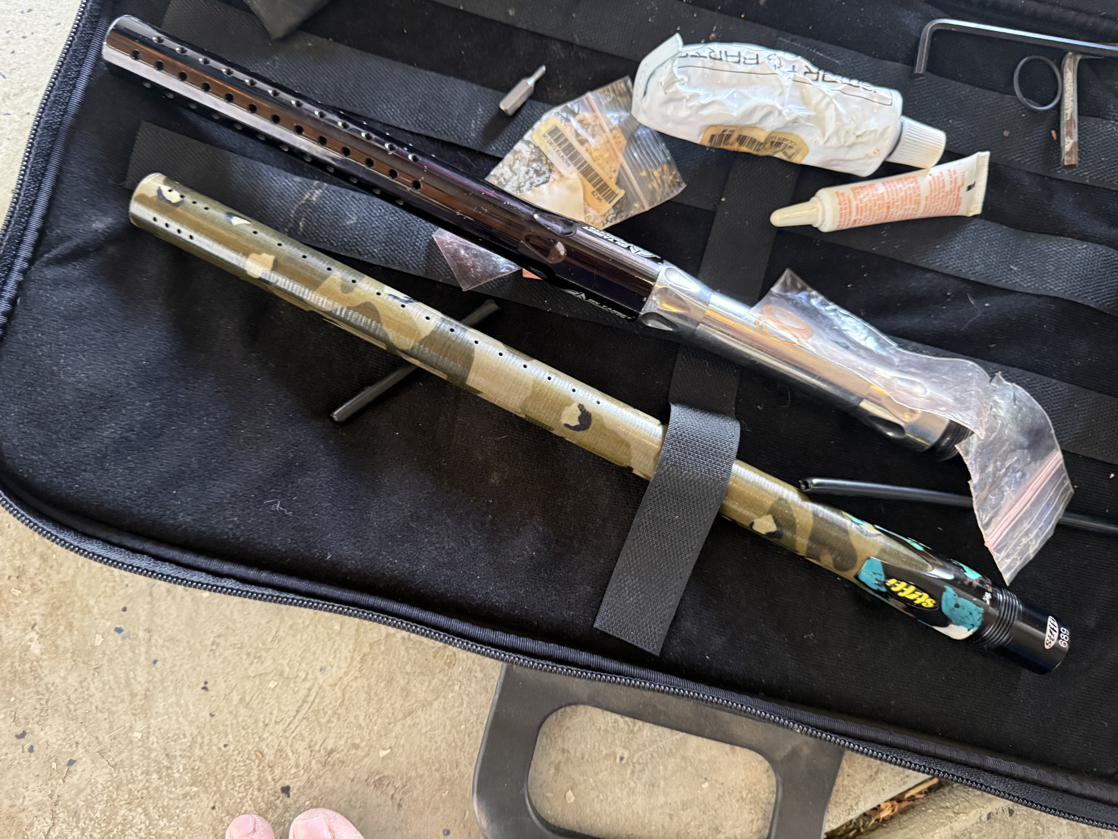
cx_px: 539
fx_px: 807
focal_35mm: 25
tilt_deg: -80.4
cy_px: 403
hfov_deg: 69.4
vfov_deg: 54.9
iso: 640
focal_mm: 6.76
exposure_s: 1/60
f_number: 1.78
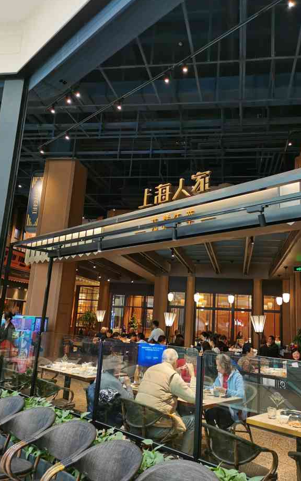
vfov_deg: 64.6
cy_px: 240
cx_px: 179
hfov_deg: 43.0
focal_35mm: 29
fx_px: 380
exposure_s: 1/50
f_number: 1.8
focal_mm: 5.58
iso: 320
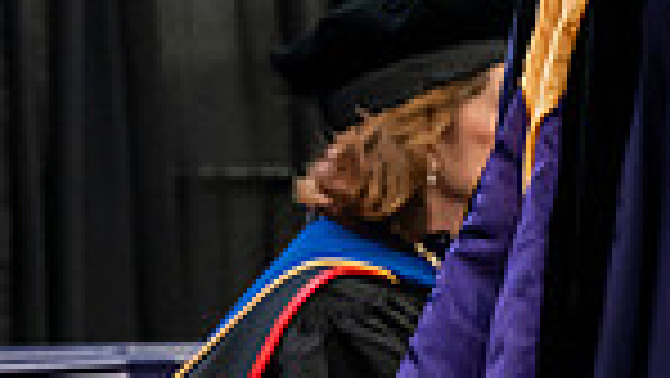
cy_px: -119
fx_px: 6239
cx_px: 1070
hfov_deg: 6.1
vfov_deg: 3.5
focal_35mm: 351
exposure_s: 1/200
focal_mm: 86
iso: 4000
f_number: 4.5
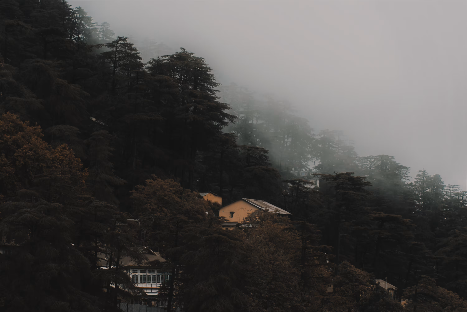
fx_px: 2724
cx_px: 234
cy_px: 156
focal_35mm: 210
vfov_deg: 6.5
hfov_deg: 9.8
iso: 125
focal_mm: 140
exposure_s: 1/125
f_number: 5.6
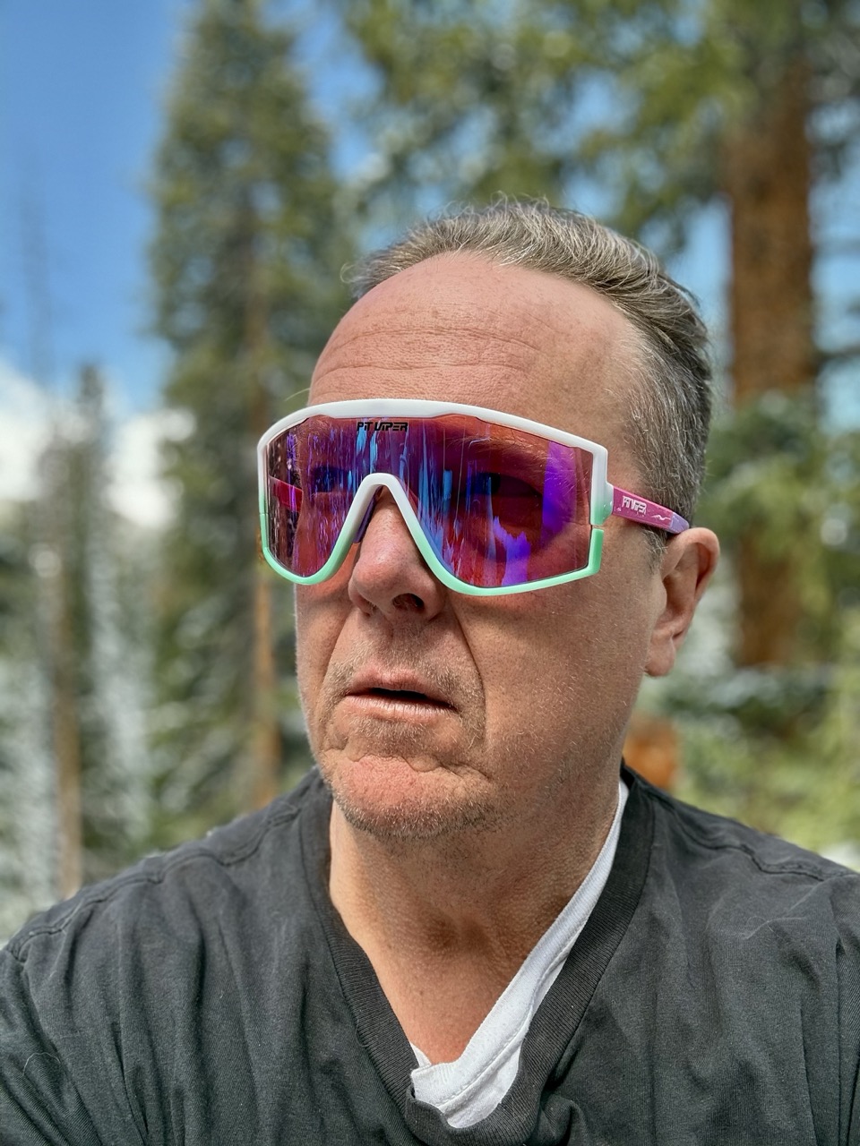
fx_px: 994
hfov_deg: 46.8
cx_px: 430
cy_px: 573
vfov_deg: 60.0
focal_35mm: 30
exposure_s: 1/247
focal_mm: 2.69
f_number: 1.9
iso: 40
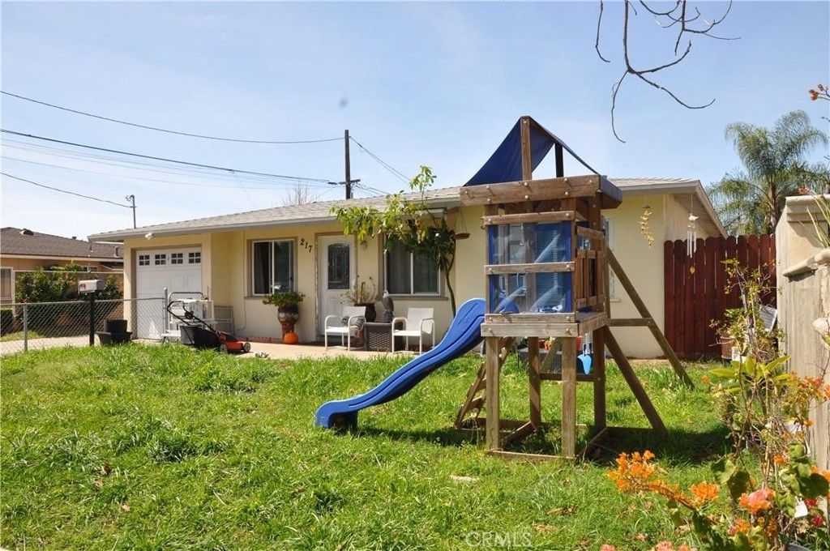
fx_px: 622
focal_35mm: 27
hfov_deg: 67.4
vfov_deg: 47.8
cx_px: 415
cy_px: 276
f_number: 13
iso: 200
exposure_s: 1/160
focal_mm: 18
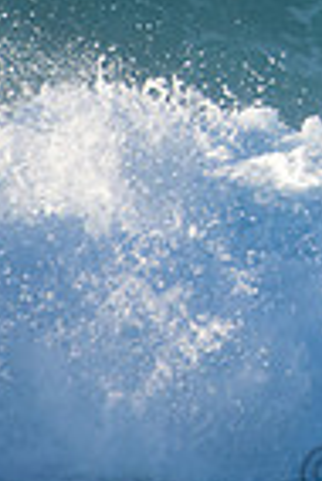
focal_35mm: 3056
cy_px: -86
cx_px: 563
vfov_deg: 0.7
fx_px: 40899
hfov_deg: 0.5
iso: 640
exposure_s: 1/2000
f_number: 5.6
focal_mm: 500
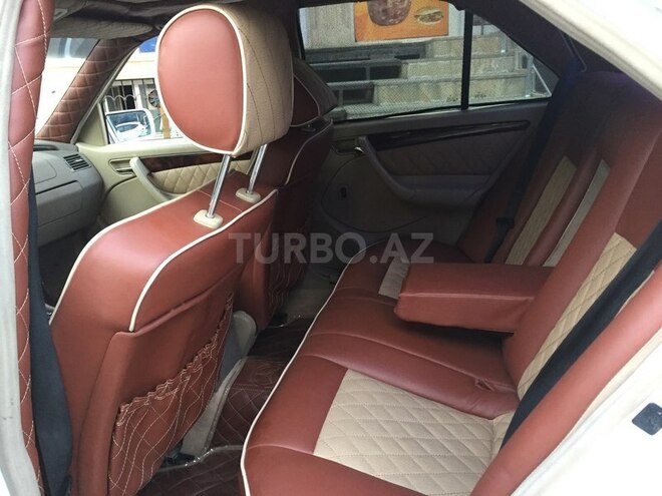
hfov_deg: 61.7
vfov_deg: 48.2
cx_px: 331
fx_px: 555
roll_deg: +1.9
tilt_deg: -18.8
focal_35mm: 29
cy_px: 248
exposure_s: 1/33
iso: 200
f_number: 2.2
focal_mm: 4.15
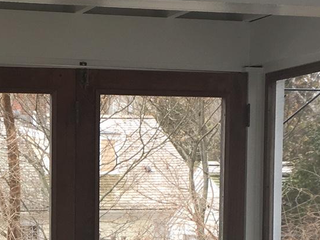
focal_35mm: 107
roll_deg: +0.2
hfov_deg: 17.7
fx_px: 990
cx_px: -40
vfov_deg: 13.6
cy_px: 256
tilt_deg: -2.8
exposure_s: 1/60
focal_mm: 4.15
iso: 25
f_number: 2.2
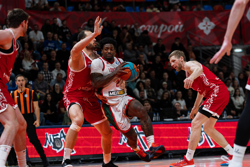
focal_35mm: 140
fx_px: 972
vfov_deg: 9.8
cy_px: 84
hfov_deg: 14.7
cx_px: 125
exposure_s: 1/1000
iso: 1250
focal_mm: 140
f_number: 4
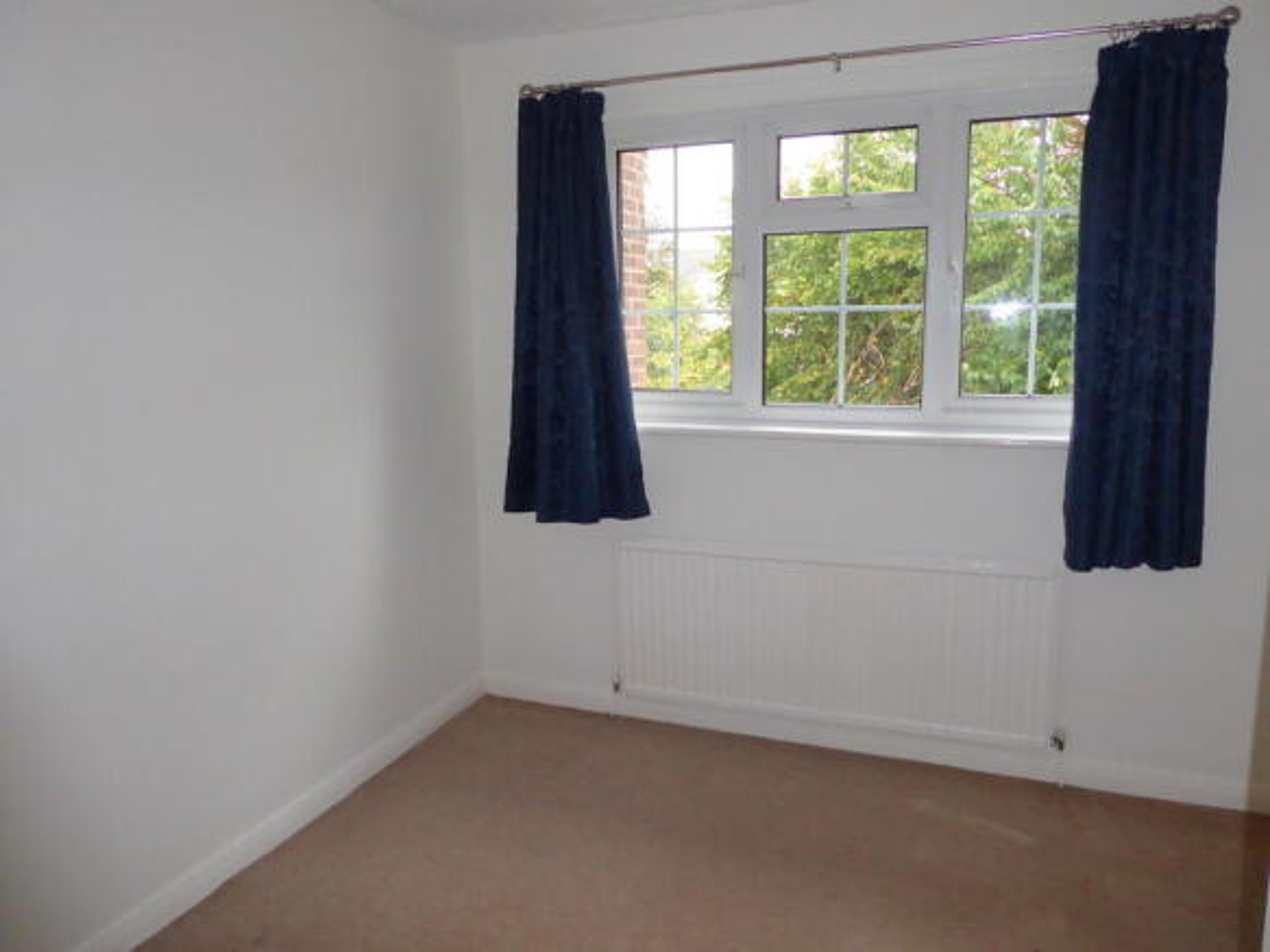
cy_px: 476
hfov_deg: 71.6
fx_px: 880
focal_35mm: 24
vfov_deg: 56.8
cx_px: 635
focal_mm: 4.3
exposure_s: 1/60
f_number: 3.3
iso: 500
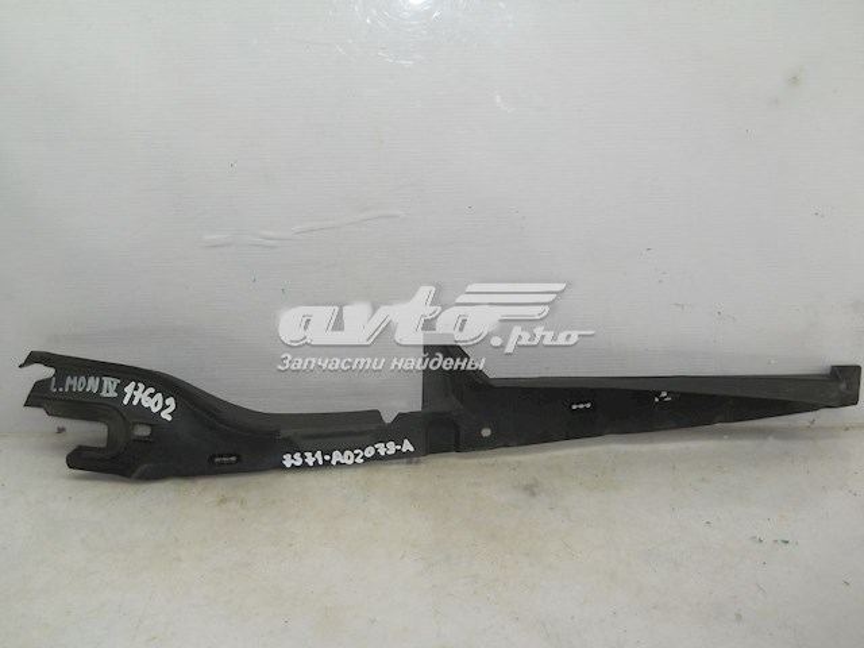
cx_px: 432
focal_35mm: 41
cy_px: 324
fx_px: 1023
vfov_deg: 35.1
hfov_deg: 45.8
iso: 80
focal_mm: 6.72
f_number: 3.1
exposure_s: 1/50
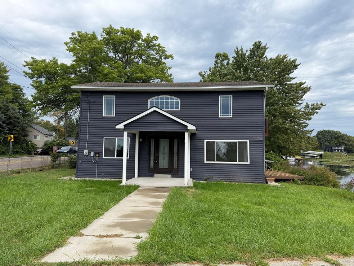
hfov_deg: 69.4
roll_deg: -0.5
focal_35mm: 25
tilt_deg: +2.6
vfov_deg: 54.9
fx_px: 256
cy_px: 134
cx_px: 172
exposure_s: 1/2232
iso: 80
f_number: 1.78
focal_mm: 6.76
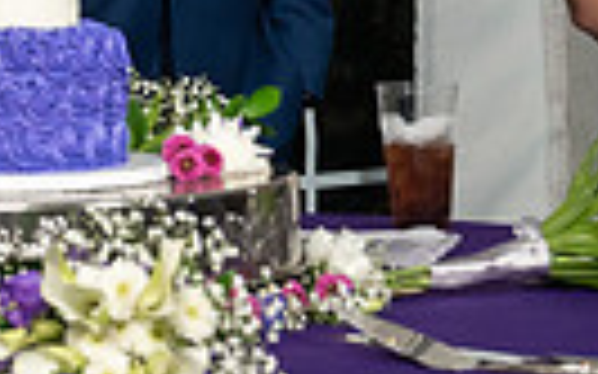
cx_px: -340
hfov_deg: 9.8
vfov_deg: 6.2
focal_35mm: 206
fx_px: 3356
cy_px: -377
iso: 1600
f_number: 5.6
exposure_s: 1/200
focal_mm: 44
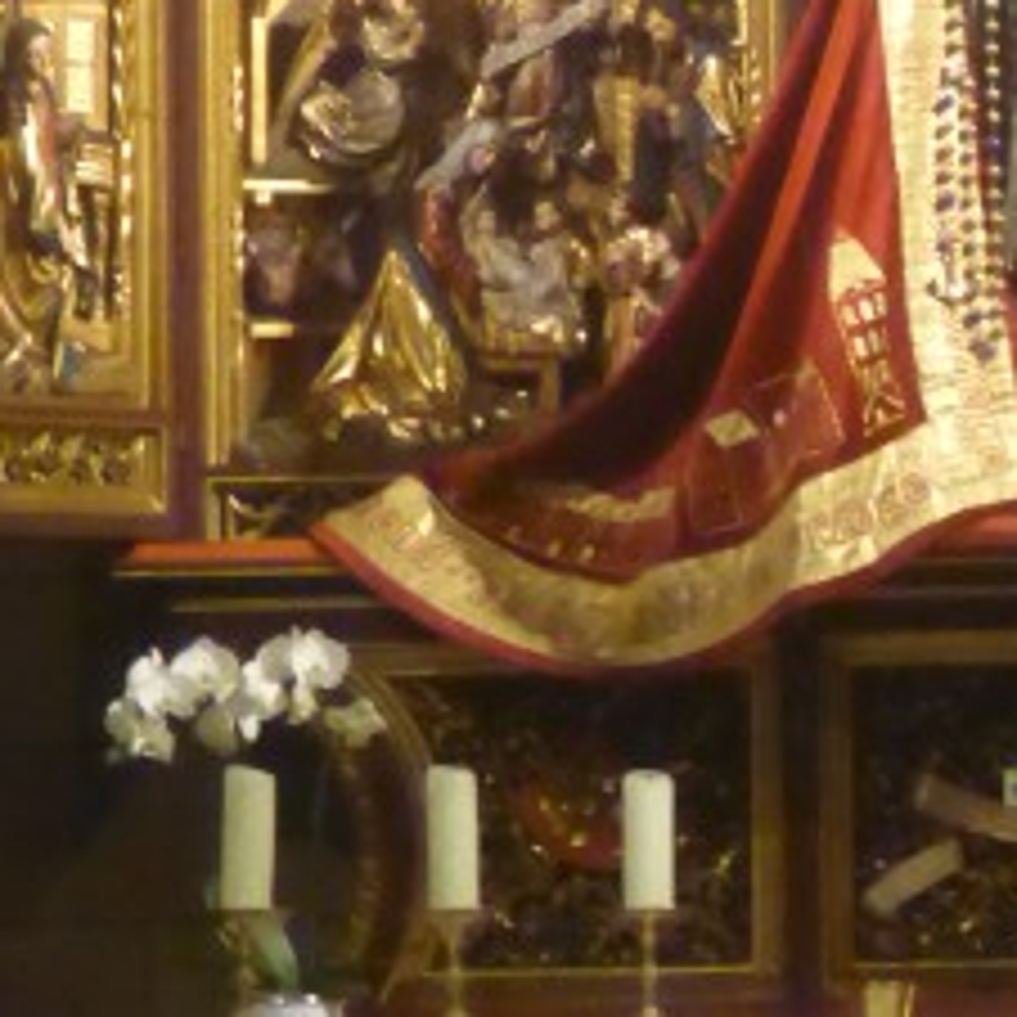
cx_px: 1197
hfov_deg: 5.0
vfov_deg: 5.0
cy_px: -198
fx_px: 11567
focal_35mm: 348
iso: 1600
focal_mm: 18.2
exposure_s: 1/15
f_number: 5.3
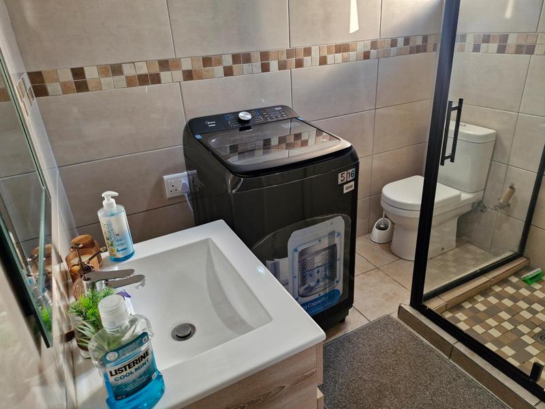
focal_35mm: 23
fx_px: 362
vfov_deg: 58.9
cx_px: 272
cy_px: 204
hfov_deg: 73.9
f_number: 1.8
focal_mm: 5.54
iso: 250
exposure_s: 1/100
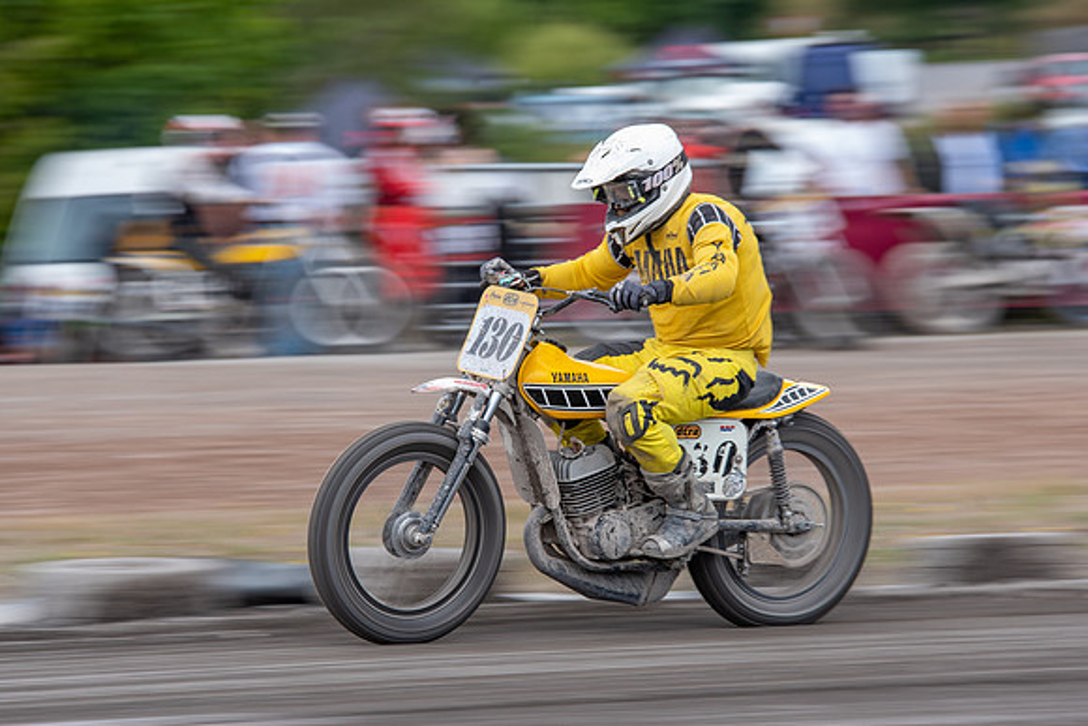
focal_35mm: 263
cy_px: 430
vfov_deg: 5.2
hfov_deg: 7.8
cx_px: 566
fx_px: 7962
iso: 200
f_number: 8
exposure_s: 1/160
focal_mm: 200
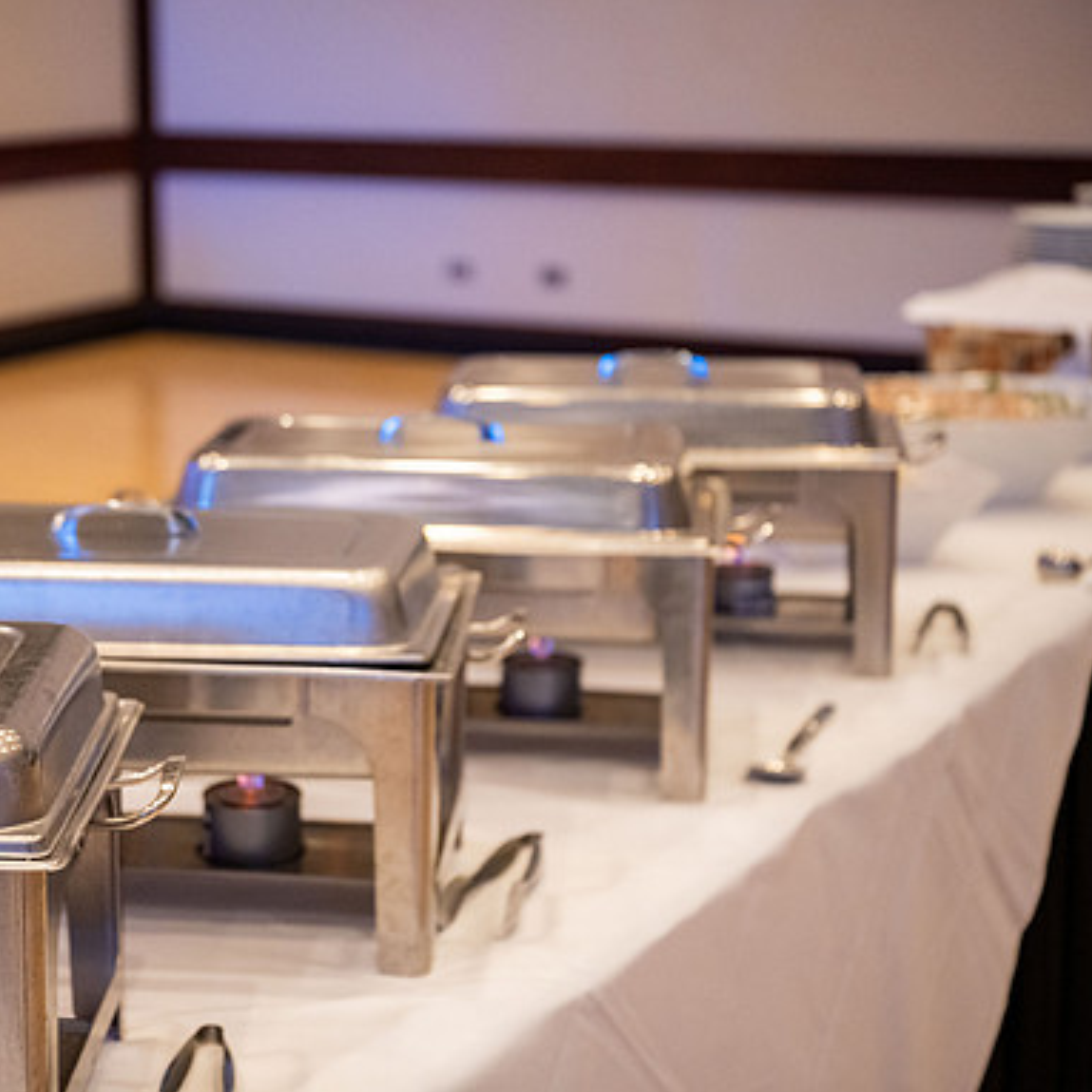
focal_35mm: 67
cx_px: 299
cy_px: 549
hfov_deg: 25.5
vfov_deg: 25.7
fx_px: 2391
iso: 2000
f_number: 2.8
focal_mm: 52
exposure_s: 1/125
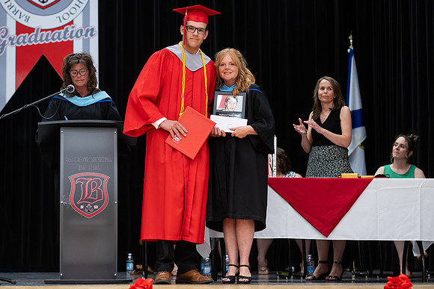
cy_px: 149
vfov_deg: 13.1
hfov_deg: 19.5
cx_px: 172
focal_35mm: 105
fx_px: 1262
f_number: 2.8
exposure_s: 1/200
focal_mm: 85
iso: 1000
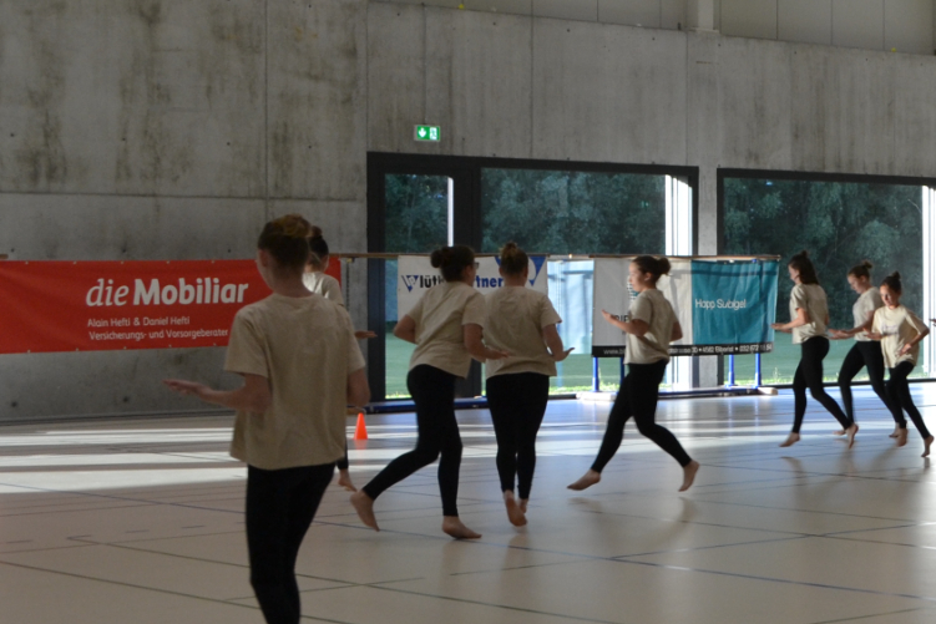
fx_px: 2340
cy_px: 319
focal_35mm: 90
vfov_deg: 15.2
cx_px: 1076
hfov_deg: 21.3
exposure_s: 1/125
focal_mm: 22
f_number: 5.6
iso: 320
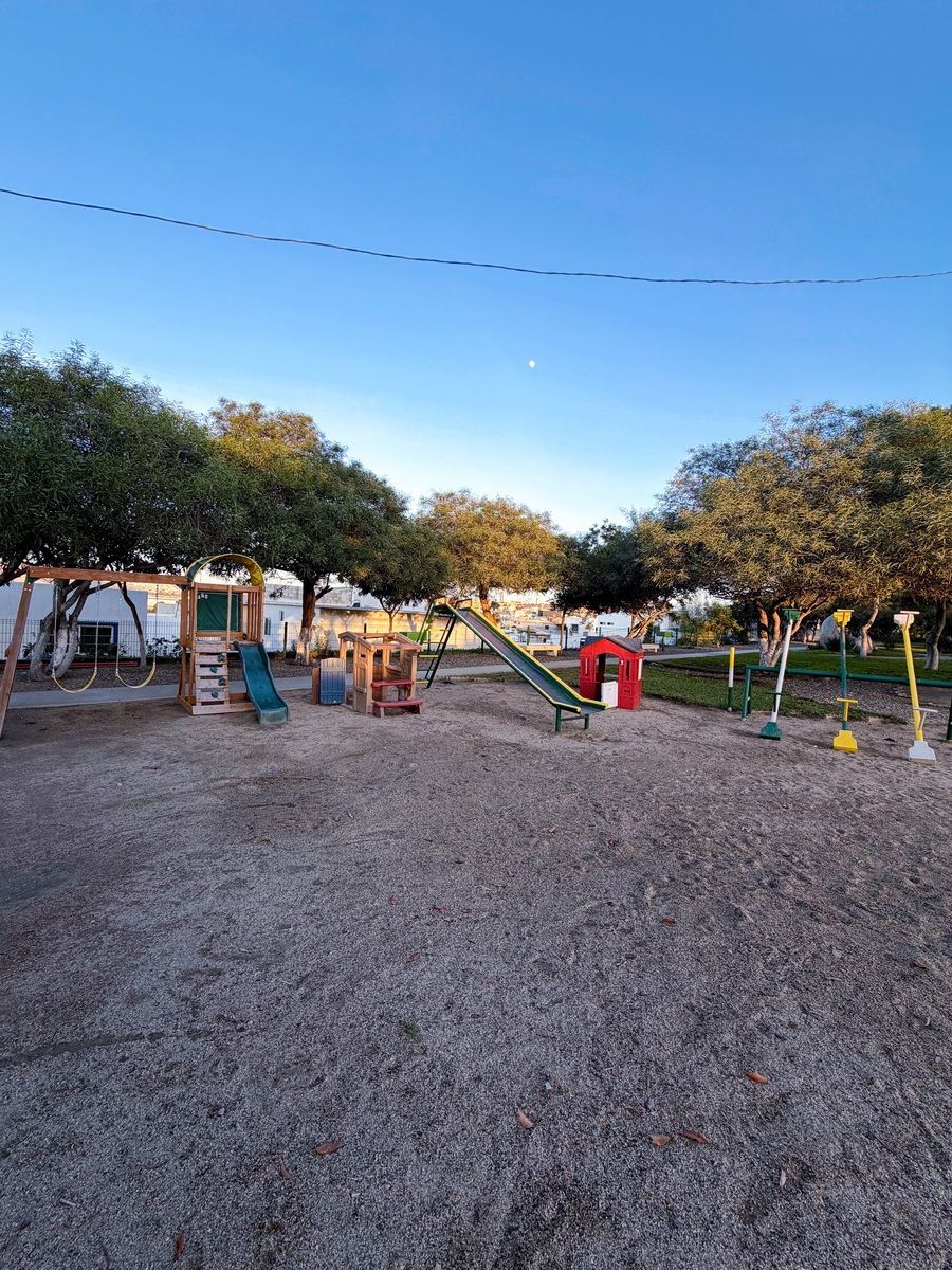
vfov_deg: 102.1
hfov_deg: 85.7
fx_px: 513
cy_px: 635
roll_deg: -3.3
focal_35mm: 14
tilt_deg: -1.0
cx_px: 476
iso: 50
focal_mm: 2.22
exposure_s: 1/30
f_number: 2.2
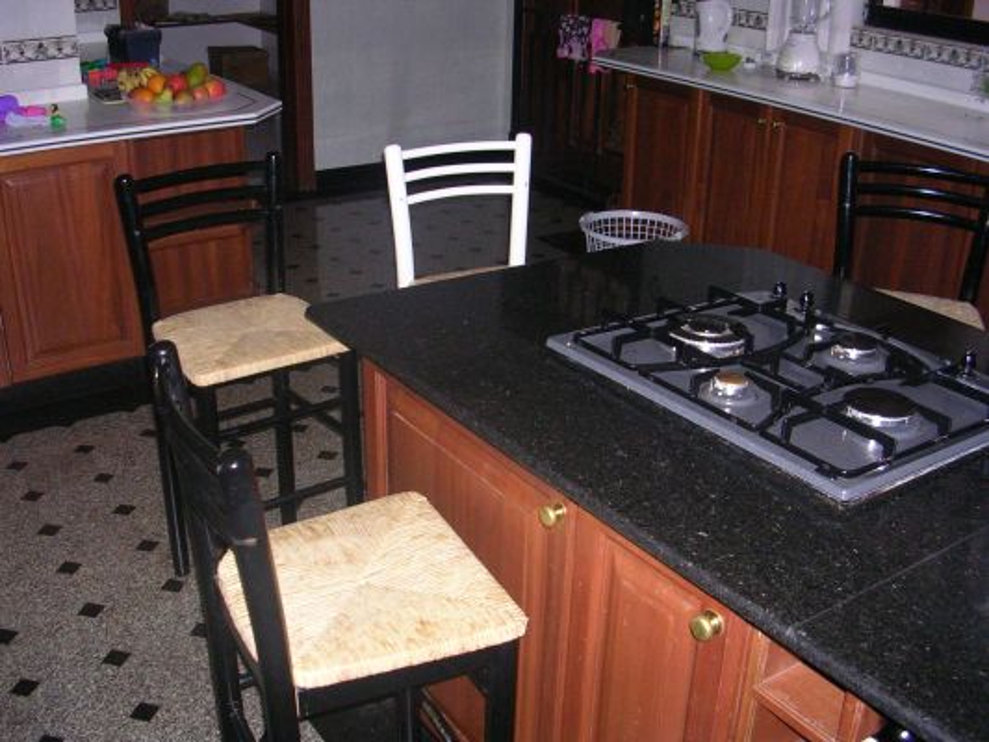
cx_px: 494
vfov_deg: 37.7
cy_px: 371
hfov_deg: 49.0
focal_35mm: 38
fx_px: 1086
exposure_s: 1/60.1
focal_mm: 5.8
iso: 175
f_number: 2.8
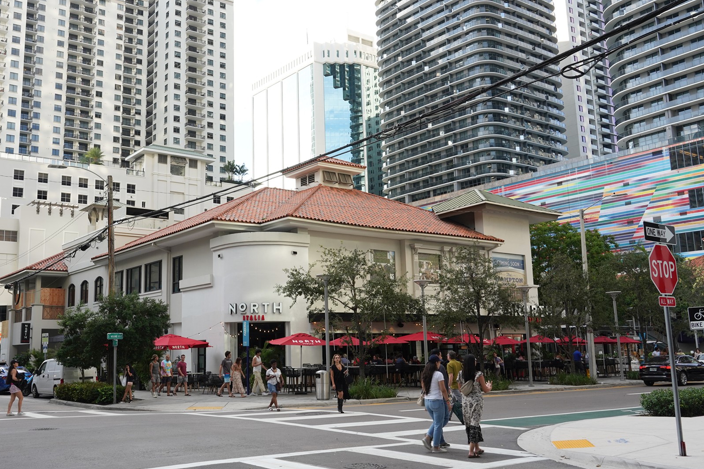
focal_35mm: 35
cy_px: 215
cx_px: 279
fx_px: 684
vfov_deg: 37.8
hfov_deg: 54.0
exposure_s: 1/100
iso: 400
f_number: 11
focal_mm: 28
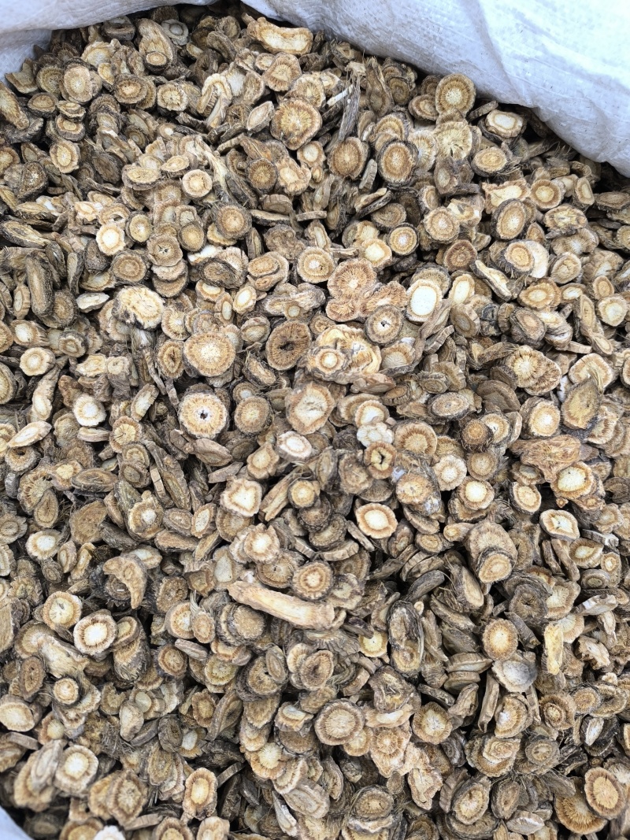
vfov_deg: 73.9
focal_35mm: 23
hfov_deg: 58.9
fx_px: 558
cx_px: 315
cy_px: 420
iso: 800
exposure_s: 1/50
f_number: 1.65
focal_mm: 6.14
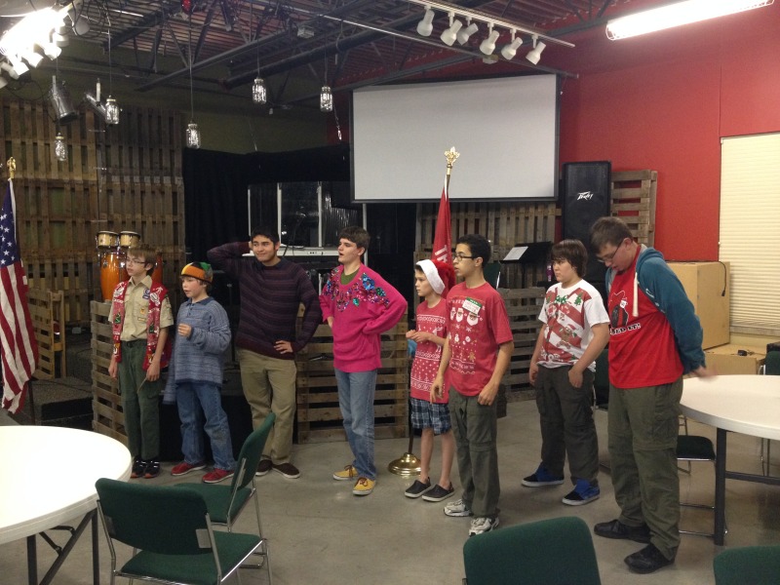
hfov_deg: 52.6
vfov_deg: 40.7
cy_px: 292
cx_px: 390
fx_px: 789
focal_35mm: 35
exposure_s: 1/20
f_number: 2.4
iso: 250
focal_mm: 4.28
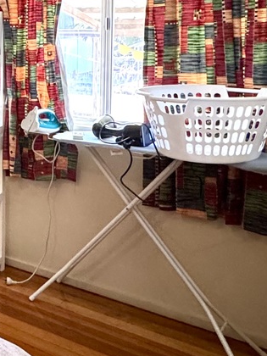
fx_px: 514
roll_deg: +0.0
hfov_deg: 21.3
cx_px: -191
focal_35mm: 50
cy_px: 56
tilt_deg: -1.6
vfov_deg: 36.5
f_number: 2.2
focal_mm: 2.22
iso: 320
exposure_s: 1/100
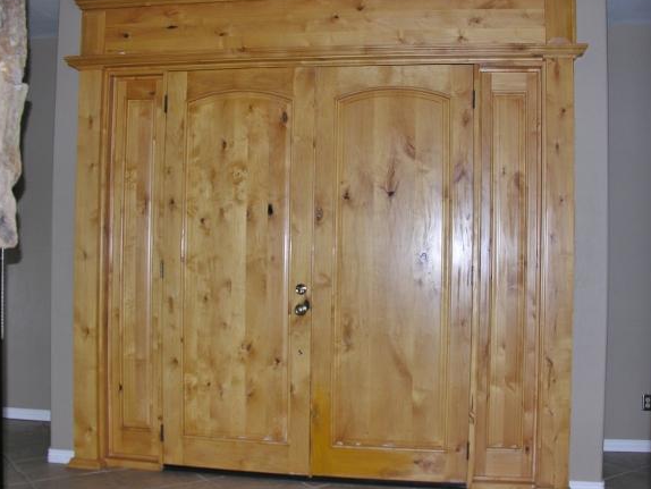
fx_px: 734
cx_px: 360
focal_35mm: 39
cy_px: 254
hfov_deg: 47.8
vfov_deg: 36.8
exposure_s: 1/60.1
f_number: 2.8
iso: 63
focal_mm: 8.9
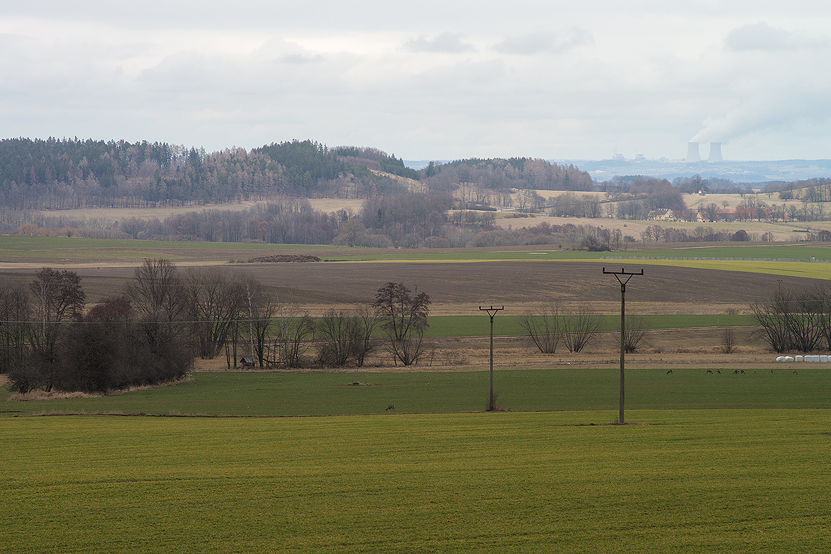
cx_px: 416
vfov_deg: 8.6
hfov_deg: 12.8
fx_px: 3693
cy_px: 277
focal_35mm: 160
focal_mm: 160
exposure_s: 1/100
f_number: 13
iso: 250
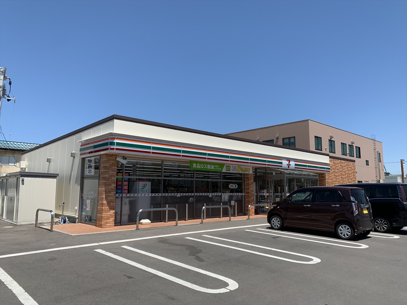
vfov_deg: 53.0
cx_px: 204
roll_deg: -0.7
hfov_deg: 67.3
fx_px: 306
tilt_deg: +7.0
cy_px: 152
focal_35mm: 26
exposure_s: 1/2681
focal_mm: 4.25
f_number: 1.8
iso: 25
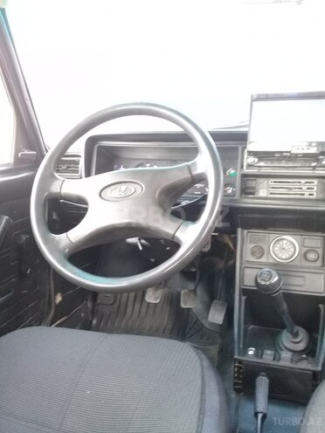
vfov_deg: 58.4
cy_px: 216
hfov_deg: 45.4
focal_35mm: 31
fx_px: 388
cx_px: 162
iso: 160
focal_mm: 3.3
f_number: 2.2
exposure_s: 1/33
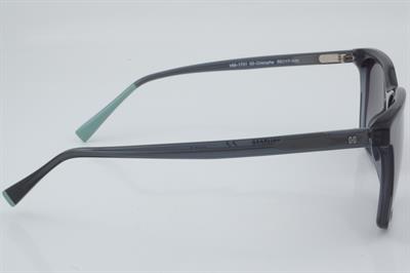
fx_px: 853
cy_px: 136
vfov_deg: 18.2
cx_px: 205
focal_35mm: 75
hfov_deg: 27.0
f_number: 32
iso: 100
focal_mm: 50
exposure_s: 1/3
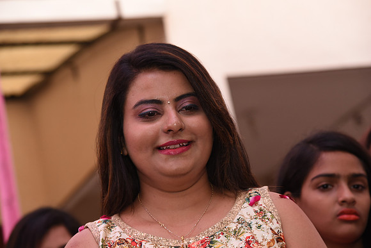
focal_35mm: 120
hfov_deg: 17.1
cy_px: 124
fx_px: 1237
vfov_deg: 11.4
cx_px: 186
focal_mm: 120
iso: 1000
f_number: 5
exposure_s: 1/100
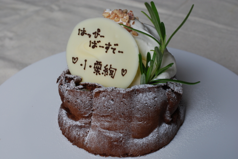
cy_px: 80
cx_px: 119
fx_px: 348
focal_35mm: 52
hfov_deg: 37.8
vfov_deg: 25.8
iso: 110
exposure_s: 1/60
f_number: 8
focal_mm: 35
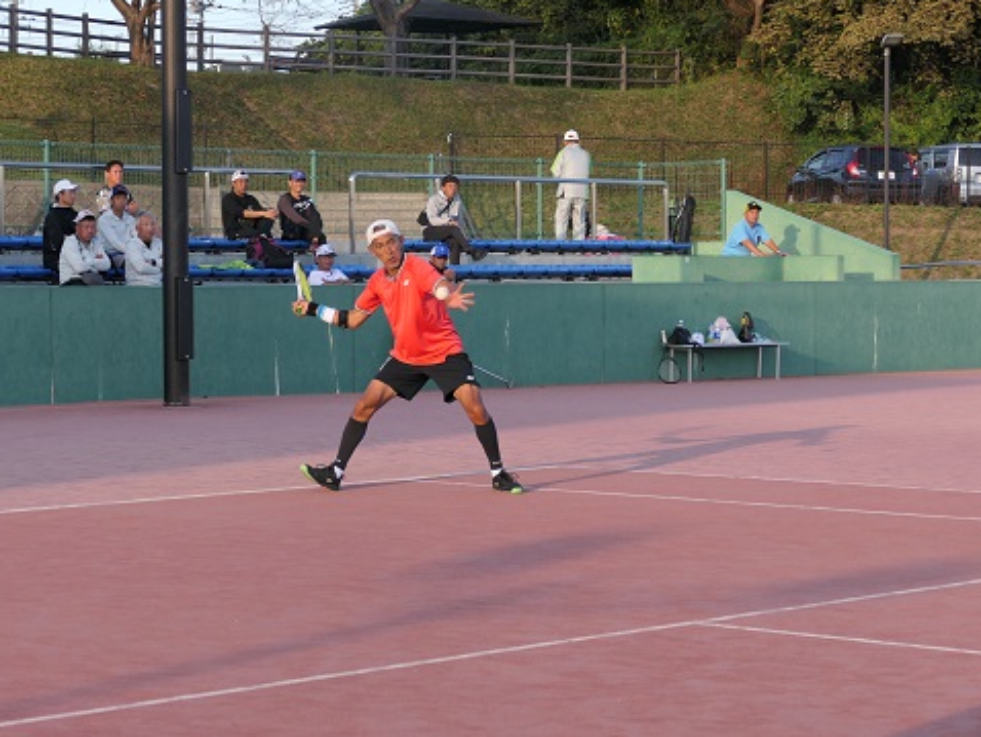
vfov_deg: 13.6
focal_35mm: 109
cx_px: 458
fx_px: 3091
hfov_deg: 18.0
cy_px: 364
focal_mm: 35.95
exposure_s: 1/320
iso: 125
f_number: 3.8
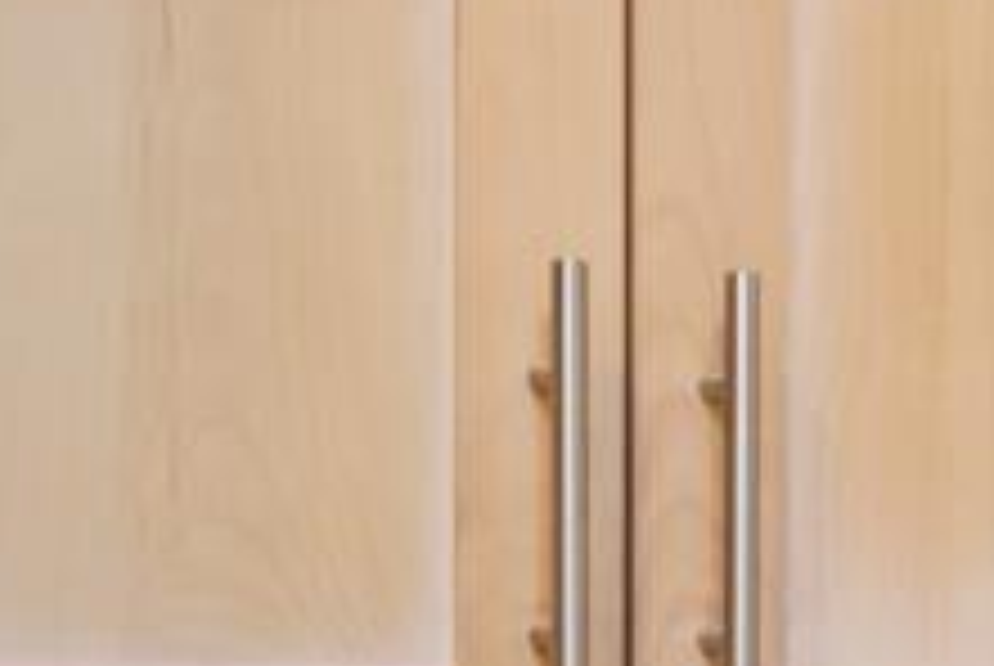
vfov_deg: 9.1
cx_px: 2816
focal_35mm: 149
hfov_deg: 10.5
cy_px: 824
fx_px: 4119
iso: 640
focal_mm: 22
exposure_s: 1/40
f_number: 8
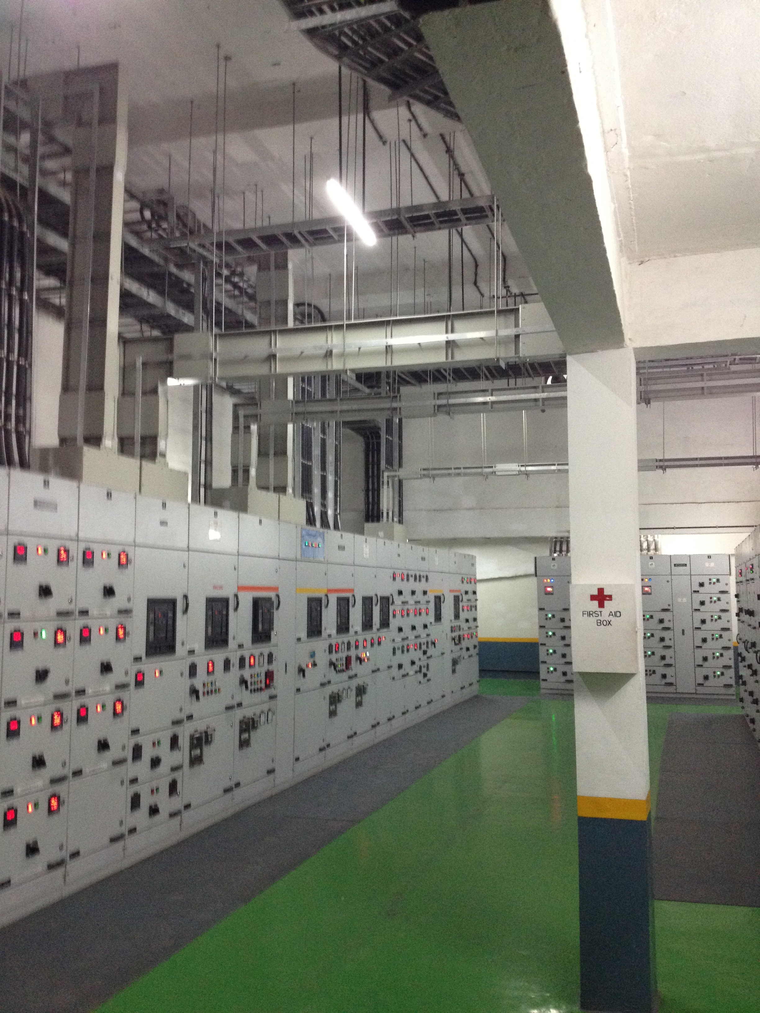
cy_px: 506
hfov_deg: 40.7
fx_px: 1025
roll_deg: -0.2
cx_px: 380
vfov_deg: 52.6
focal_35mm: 35
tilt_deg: +6.2
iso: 250
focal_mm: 4.28
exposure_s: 1/20
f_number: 2.4
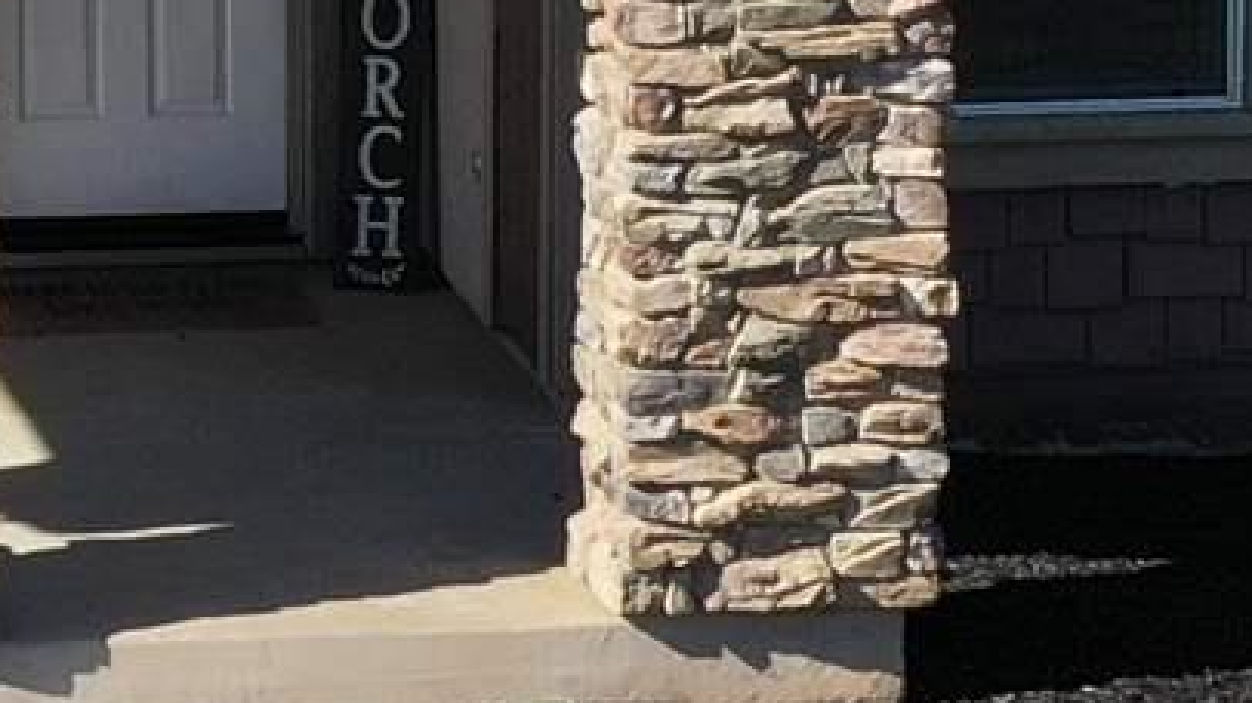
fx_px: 7367
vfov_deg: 5.4
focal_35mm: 222
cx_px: -210
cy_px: -493
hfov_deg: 9.6
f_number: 5.6
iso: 100
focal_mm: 10.26
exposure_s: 1/500
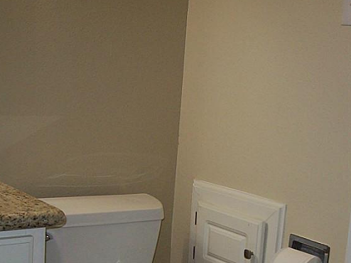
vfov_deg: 21.9
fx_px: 669
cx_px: 187
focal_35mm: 66
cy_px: 213
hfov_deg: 29.4
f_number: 2.7
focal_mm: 6
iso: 80
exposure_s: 1/64
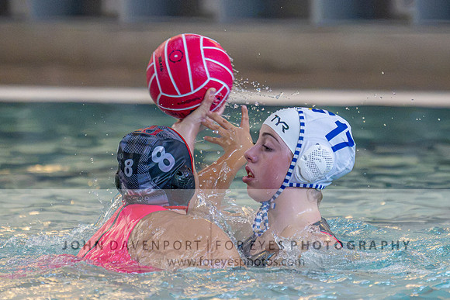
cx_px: 271
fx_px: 7685
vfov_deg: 2.2
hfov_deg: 3.4
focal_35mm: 615
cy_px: 77
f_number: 4
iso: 22800
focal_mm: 280
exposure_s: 1/1000
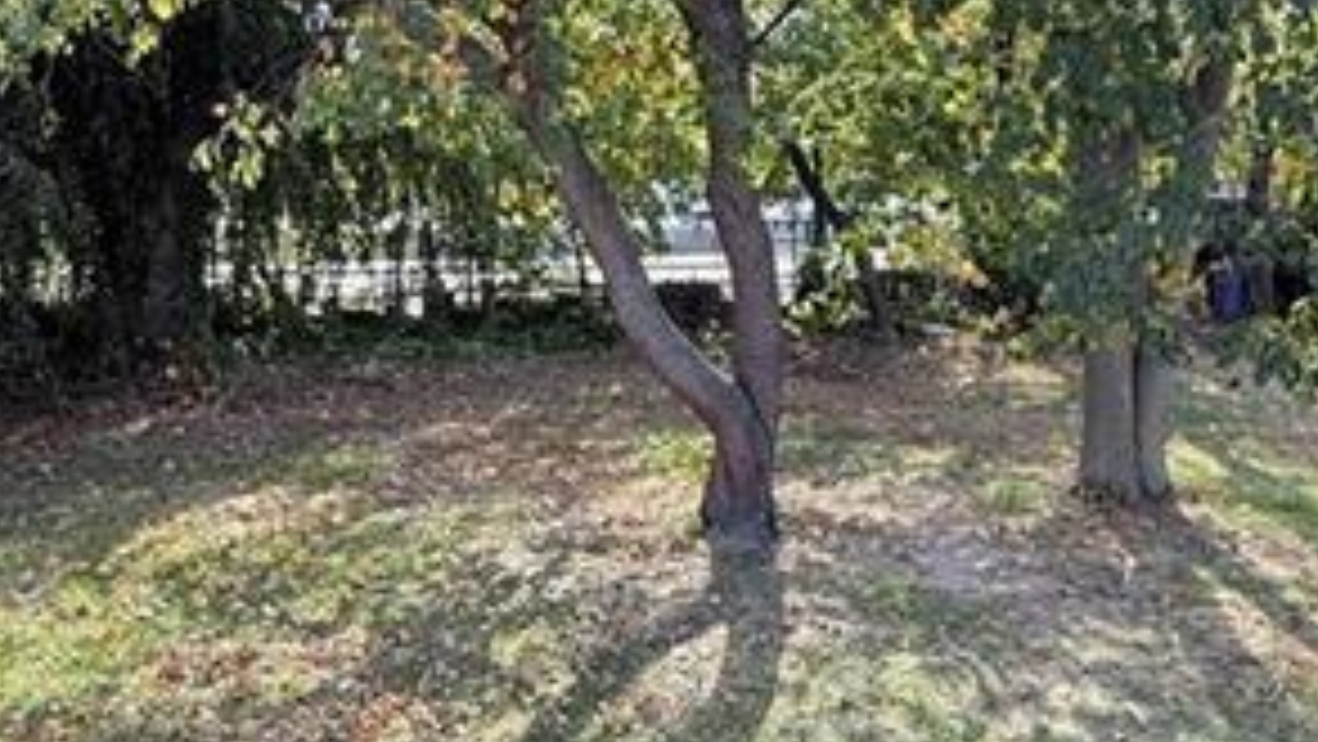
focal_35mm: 40
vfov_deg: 29.7
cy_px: 409
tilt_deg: -9.6
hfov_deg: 50.3
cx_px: 760
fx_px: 1398
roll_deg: +0.0
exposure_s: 1/153
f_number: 2.2
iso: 64
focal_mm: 2.22
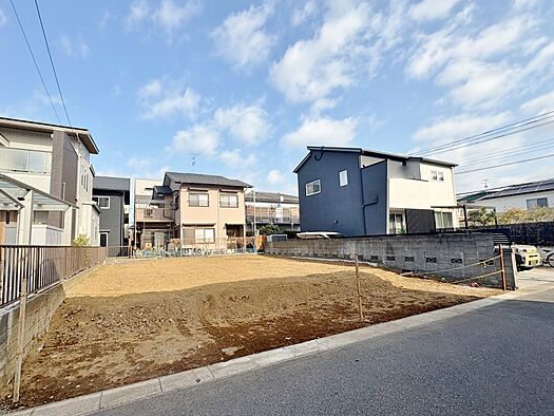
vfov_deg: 78.1
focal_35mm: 16
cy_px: 218
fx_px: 256
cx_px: 246
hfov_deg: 94.1
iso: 50
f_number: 2.2
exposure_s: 1/1672
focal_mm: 2.22
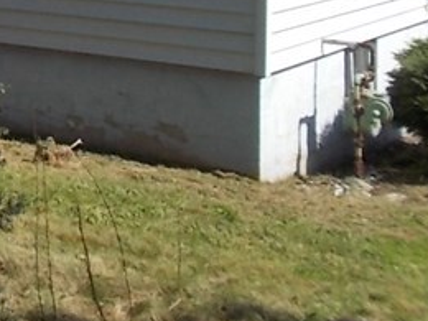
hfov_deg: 15.9
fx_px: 1410
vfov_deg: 12.2
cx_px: -199
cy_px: -207
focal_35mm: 114
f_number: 3.3
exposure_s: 1/800
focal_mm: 4.1
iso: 80
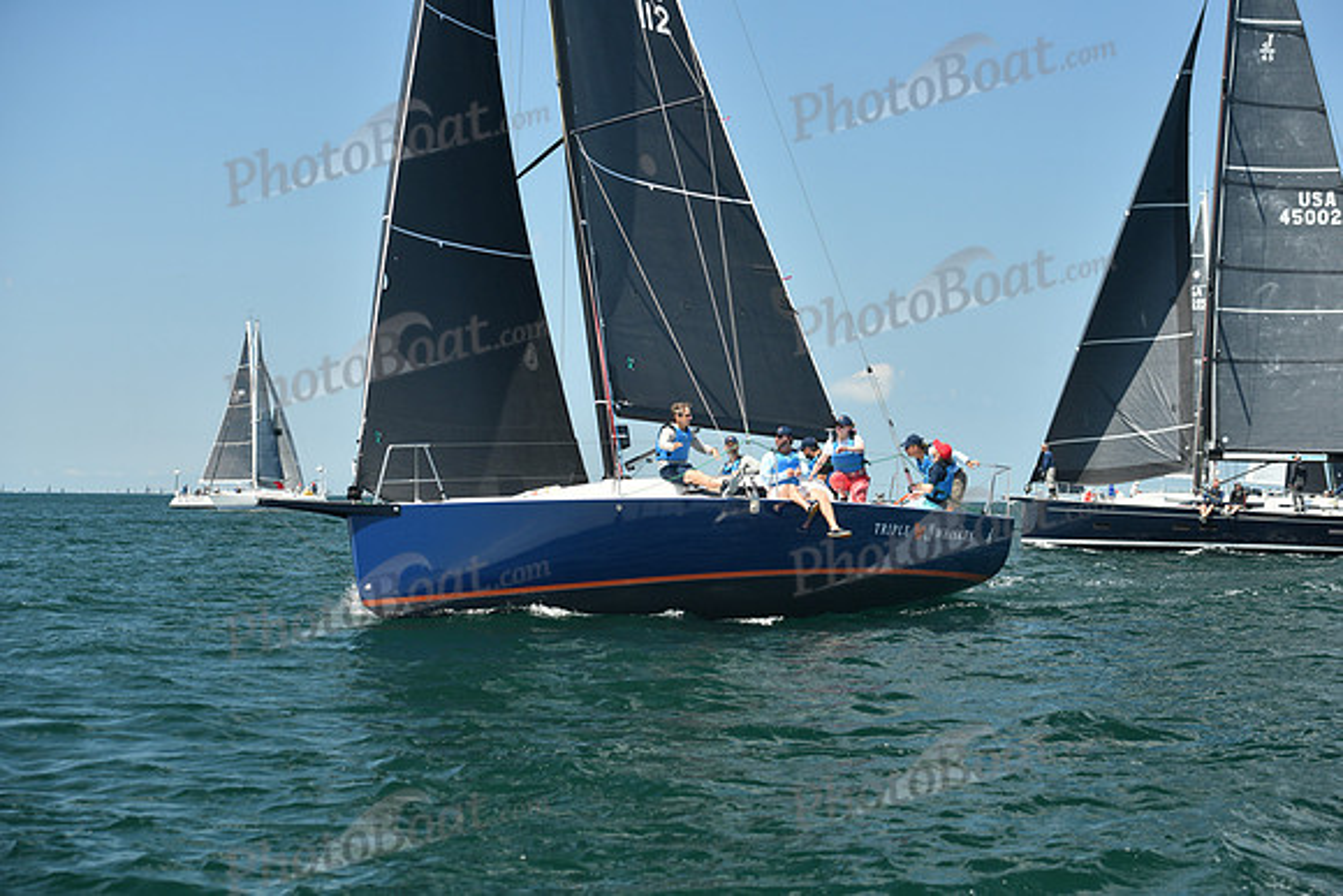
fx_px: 2612
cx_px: 672
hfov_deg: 28.8
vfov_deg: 19.5
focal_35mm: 70
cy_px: 448
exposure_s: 1/640
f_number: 5.6
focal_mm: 70
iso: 320
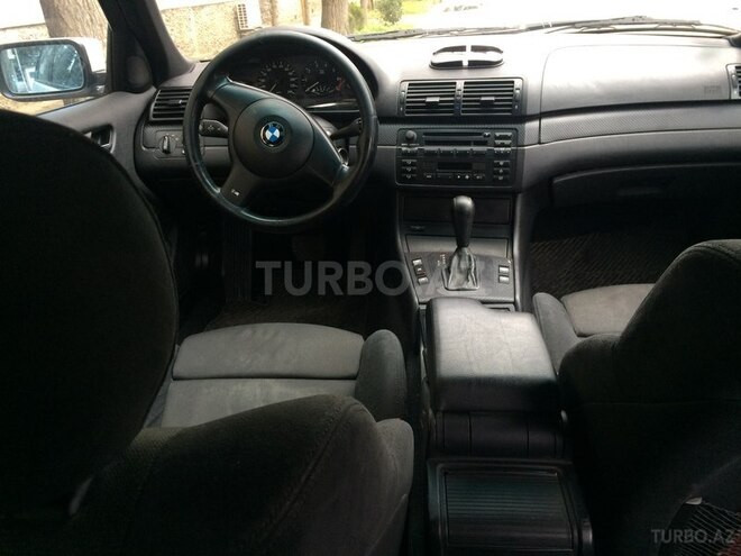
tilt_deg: -23.4
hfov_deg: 61.7
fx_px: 621
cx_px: 370
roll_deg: +7.0
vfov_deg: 48.2
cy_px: 278
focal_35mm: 29
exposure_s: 1/33
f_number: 2.2
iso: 125
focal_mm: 4.15
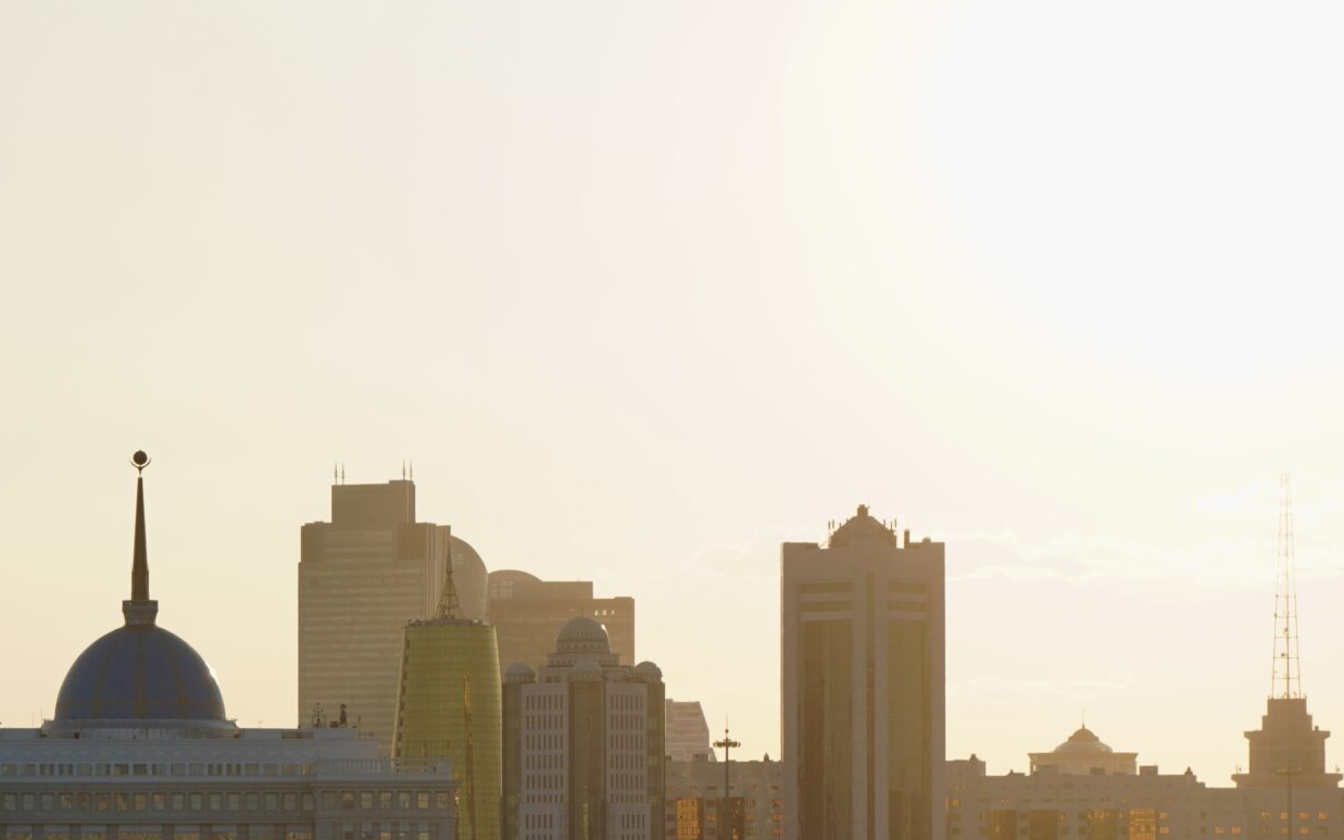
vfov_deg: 6.8
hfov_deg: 10.8
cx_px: 141
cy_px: 728
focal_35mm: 193
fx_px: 7071
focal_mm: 61
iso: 100
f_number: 4
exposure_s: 1/1250
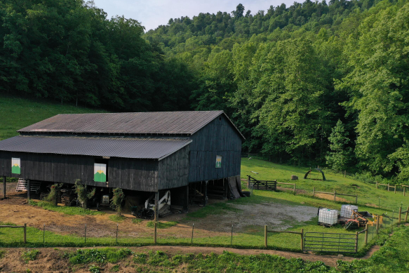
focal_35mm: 36
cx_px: 154
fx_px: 409
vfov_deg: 36.8
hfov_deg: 52.6
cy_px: 154
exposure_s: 1/200
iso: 100
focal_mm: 10.26
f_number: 4.5
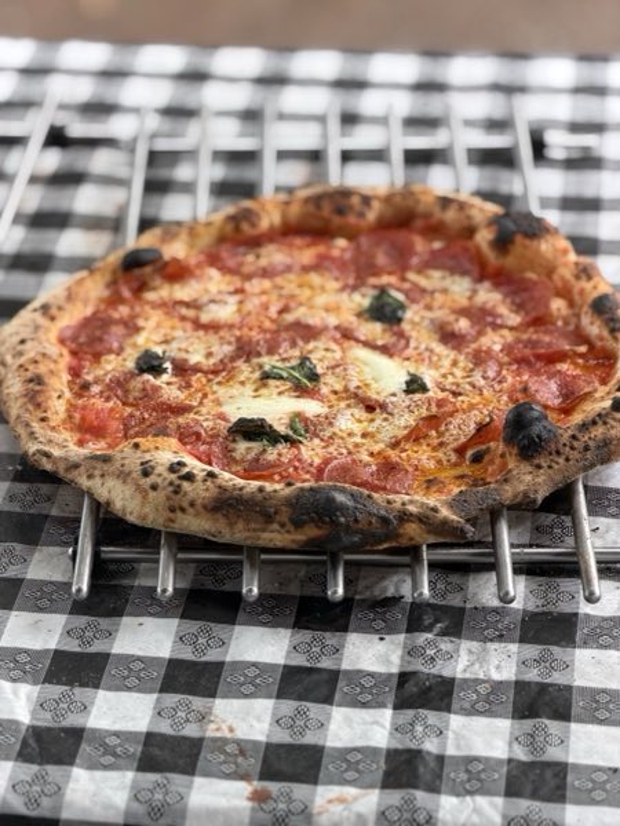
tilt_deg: -31.0
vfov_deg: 19.6
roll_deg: +0.9
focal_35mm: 100
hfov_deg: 14.8
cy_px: 413
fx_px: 2388
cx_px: 310
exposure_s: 1/121
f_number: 2.8
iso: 125
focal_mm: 16.89
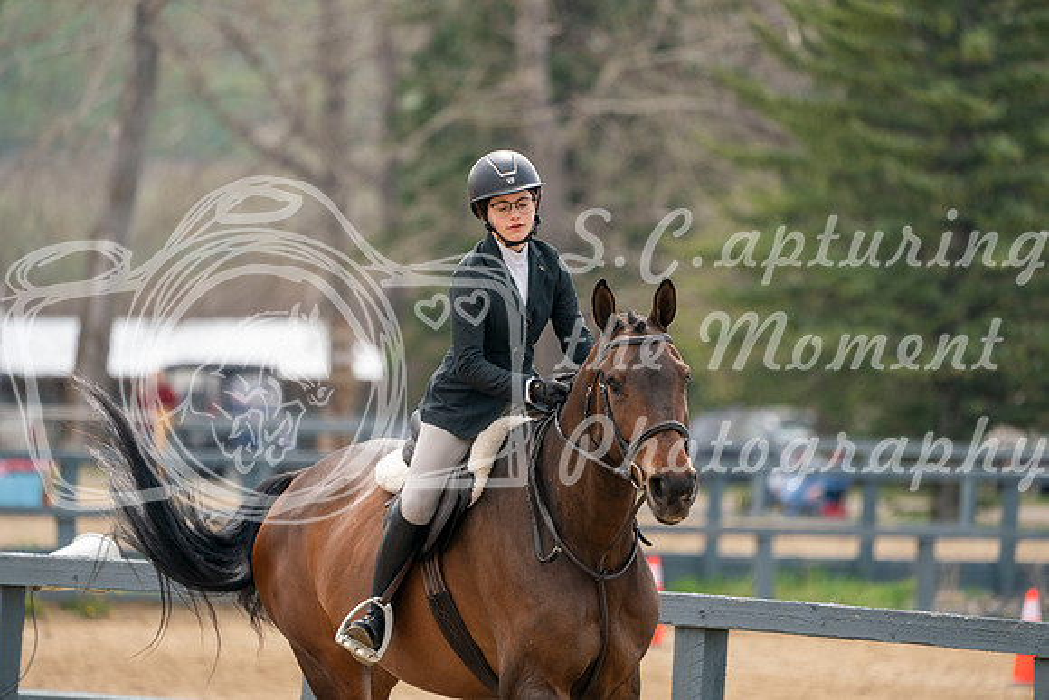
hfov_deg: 5.2
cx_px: 524
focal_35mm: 400
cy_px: 350
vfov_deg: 3.4
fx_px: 11658
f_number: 5.6
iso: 320
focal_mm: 400
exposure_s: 1/500
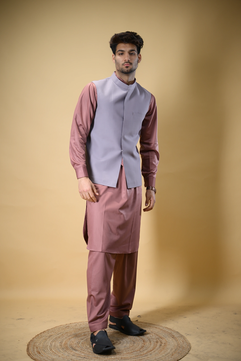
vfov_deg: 32.9
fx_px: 612
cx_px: 120
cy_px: 180
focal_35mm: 61
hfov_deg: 22.3
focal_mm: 61
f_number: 2.8
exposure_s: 1/125
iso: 200
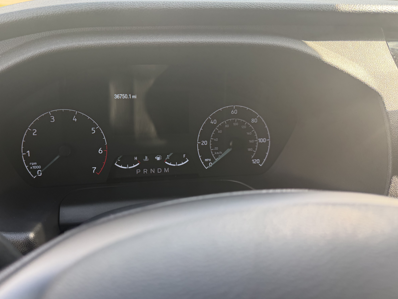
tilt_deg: -23.0
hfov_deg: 61.1
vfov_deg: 48.2
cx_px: 159
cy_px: 149
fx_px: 333
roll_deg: -2.9
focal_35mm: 29
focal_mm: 6.76
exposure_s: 1/180
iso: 80
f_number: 1.78
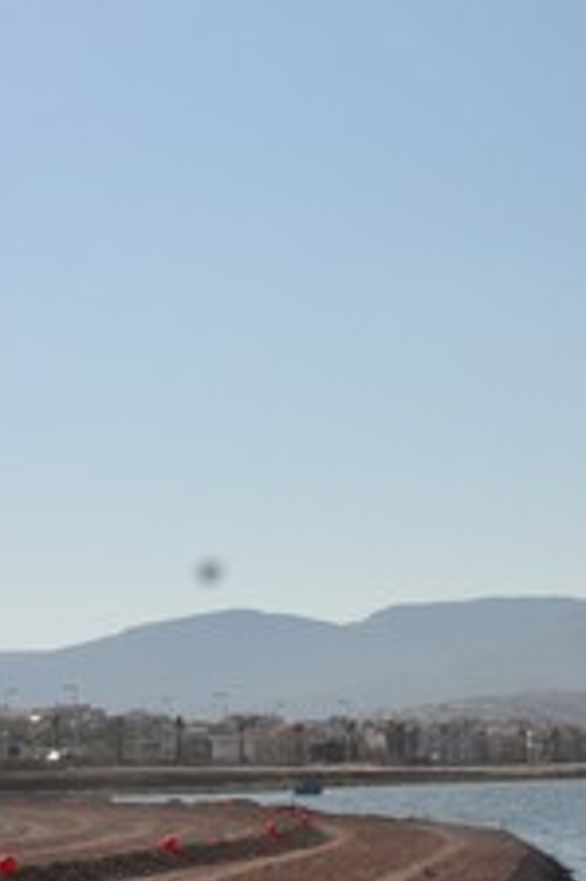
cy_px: 690
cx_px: 1219
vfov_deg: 25.9
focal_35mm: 77
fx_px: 1883
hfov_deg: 14.3
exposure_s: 1/500
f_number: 11
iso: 200
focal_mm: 18
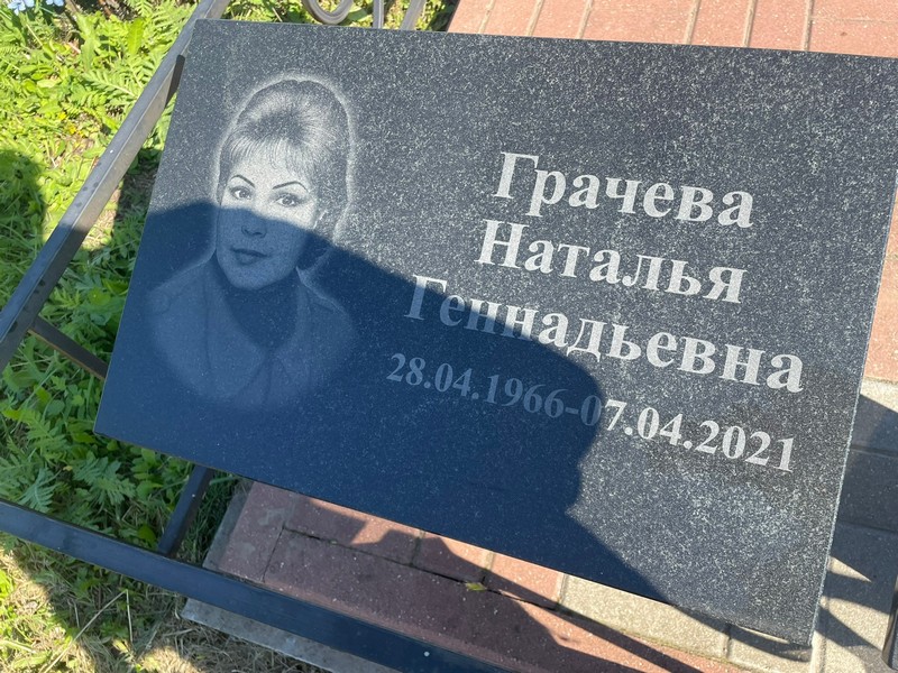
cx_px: 449
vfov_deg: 53.1
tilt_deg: -63.8
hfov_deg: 67.3
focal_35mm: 26
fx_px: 674
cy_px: 336
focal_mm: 4.2
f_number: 1.6
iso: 32
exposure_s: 1/1208
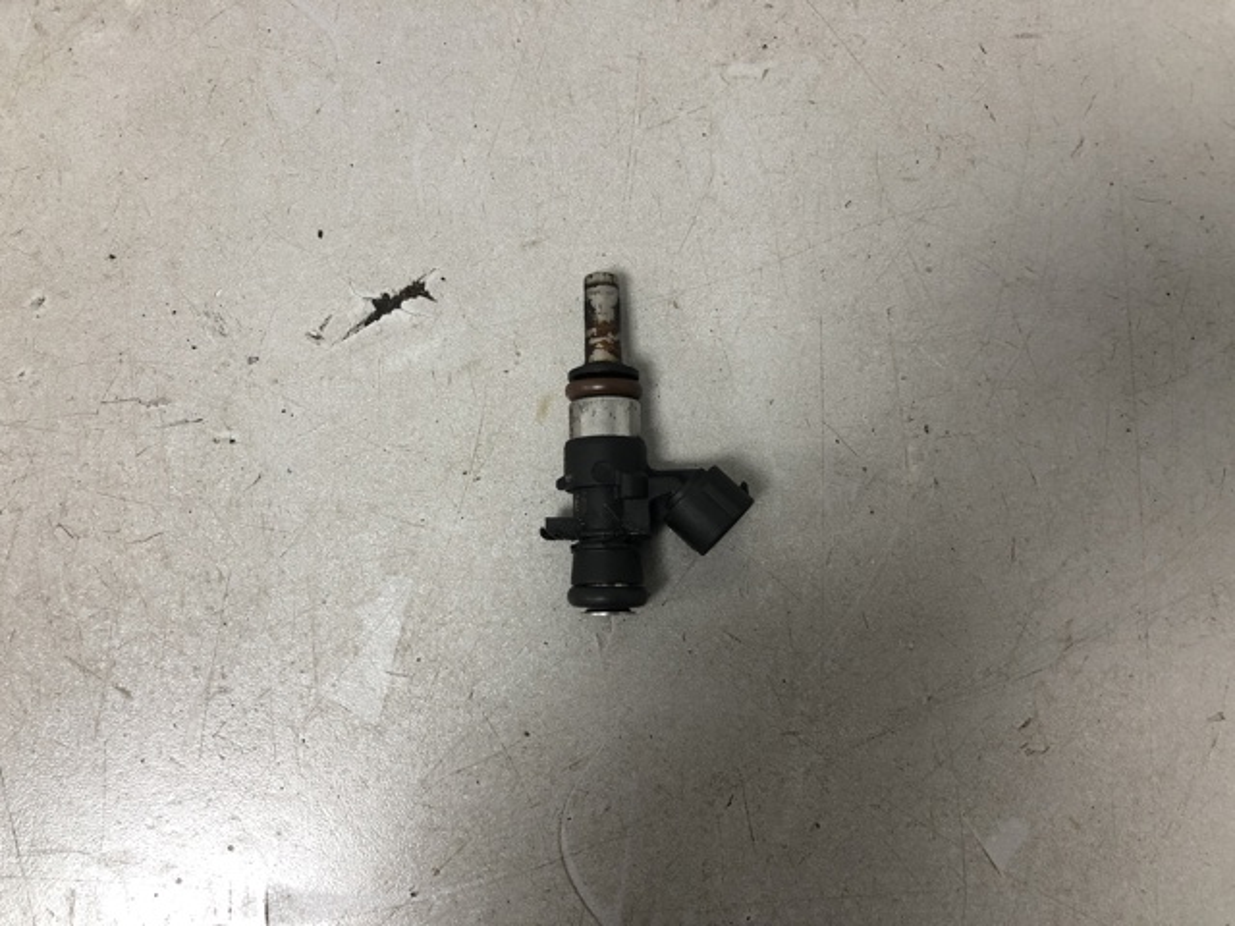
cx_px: 618
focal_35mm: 28
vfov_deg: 49.7
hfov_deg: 63.4
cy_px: 463
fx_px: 999
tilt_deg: -81.7
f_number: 1.8
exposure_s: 1/25
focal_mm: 4
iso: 32
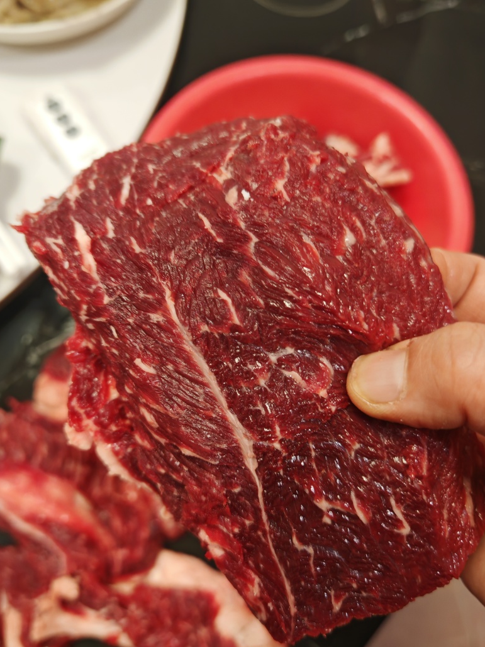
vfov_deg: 63.4
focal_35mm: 28
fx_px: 523
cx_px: 238
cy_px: 335
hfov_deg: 49.7
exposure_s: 1/50
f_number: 1.9
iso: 500
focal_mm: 6.67
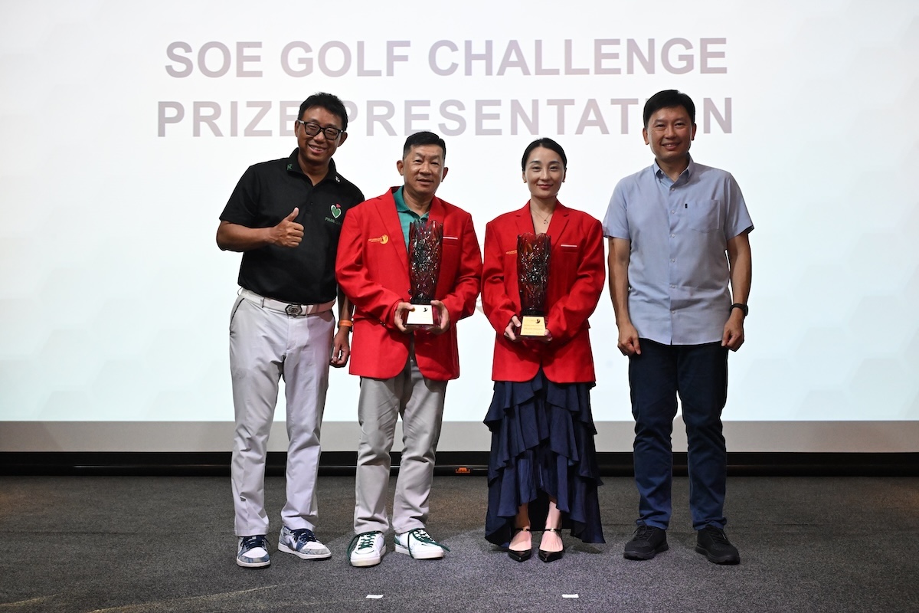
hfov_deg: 53.1
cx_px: 460
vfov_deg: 36.9
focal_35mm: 36
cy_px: 306
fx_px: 919
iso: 8000
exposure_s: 1/200
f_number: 9
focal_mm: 36
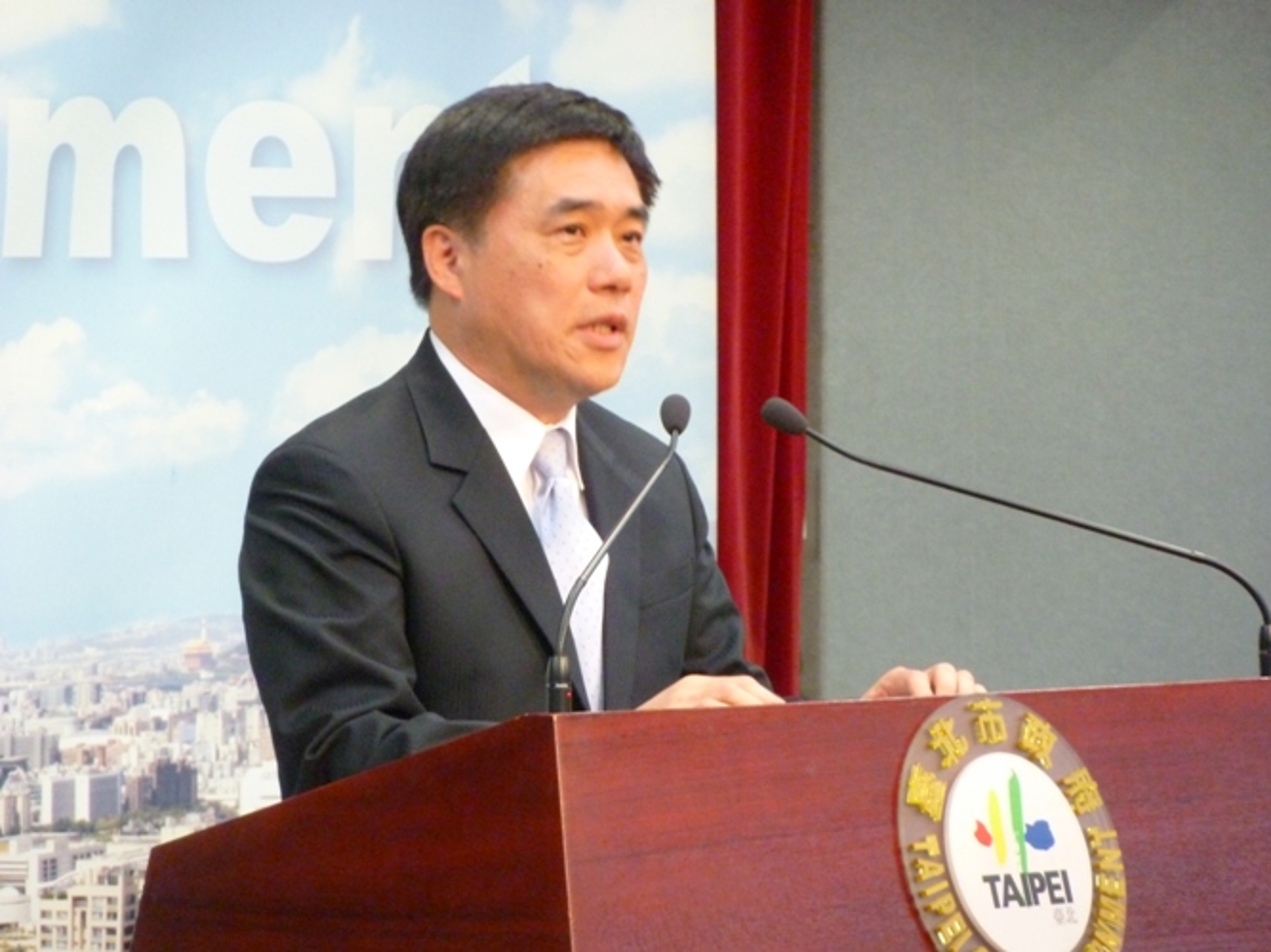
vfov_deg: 5.3
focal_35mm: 278
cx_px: 636
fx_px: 10206
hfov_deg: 7.1
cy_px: 476
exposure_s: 1/15
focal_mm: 45.7
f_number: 4.8
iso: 640
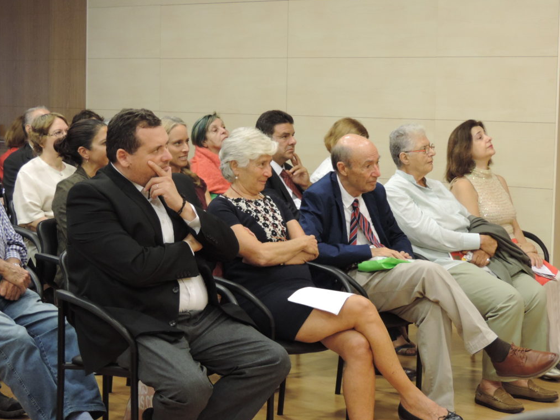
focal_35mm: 76
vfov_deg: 19.4
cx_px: 279
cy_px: 210
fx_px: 1229
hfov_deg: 25.7
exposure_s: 1/25
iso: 640
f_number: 3.9
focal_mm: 13.3
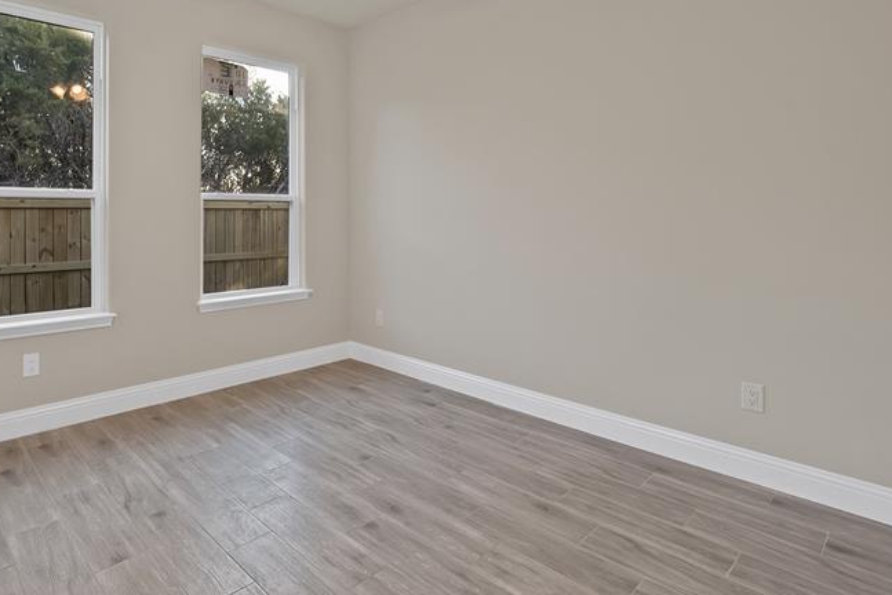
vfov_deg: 63.6
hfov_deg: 85.8
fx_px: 471
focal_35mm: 19
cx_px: 356
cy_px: 218
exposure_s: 1/4
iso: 640
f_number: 9
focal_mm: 12
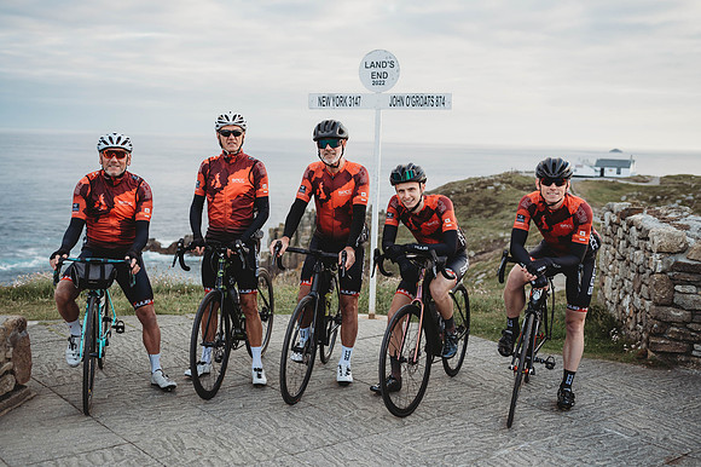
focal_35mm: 40
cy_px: 234
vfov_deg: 33.4
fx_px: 778
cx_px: 350
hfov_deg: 48.5
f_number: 2.8
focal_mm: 40
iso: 100
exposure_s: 1/200
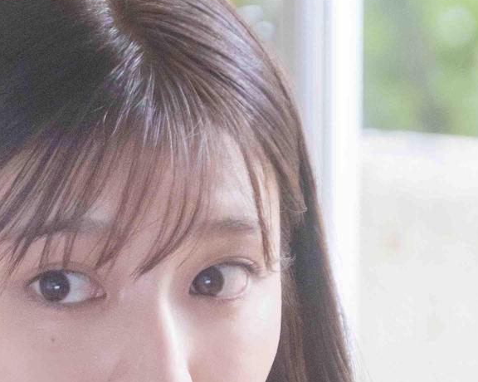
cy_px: 355
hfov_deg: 3.6
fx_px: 7606
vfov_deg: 2.9
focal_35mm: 538
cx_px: -115
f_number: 6.3
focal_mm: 110
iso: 1250
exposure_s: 1/200
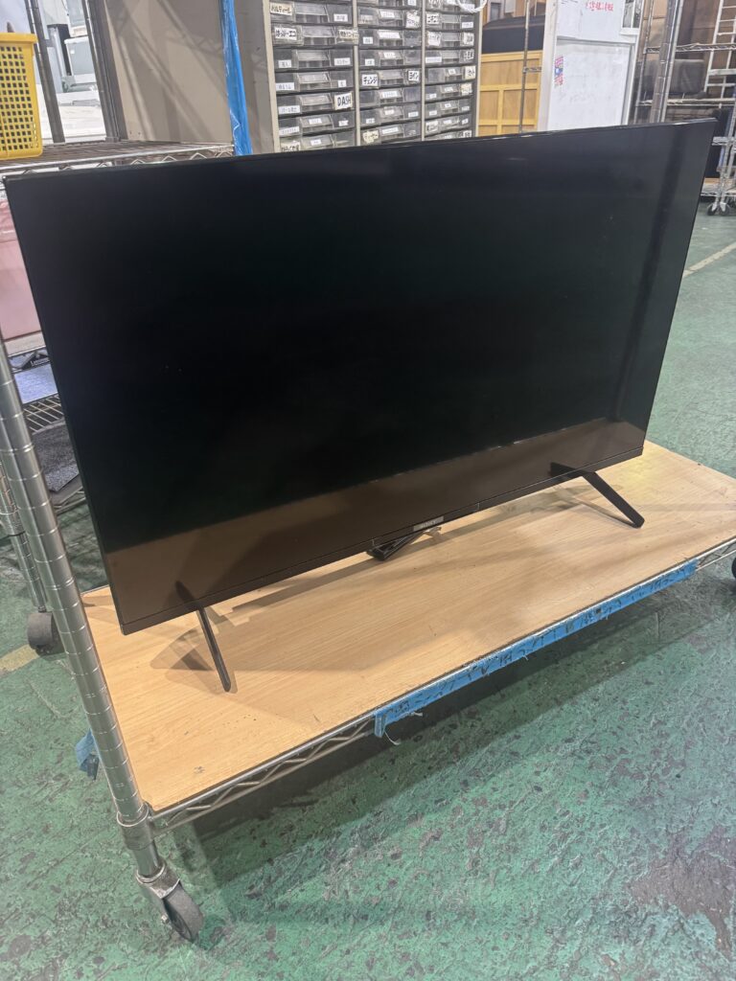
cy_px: 490
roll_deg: +1.5
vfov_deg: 71.6
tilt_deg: -29.1
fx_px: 680
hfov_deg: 56.8
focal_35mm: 24
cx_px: 368
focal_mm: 6.76
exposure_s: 1/60
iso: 500
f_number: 1.78
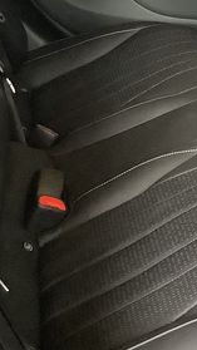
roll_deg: +0.2
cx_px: 251
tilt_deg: -17.3
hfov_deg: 12.1
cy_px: 35
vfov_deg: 21.5
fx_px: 901
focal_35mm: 97
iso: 400
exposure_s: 1/33
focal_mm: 3.3
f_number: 2.4
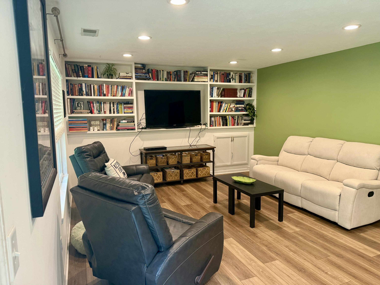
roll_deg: +0.7
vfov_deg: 56.8
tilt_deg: -8.2
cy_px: 142
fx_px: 263
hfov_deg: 71.6
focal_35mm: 24
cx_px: 190
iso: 250
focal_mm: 6.76
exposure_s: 1/60
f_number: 1.78
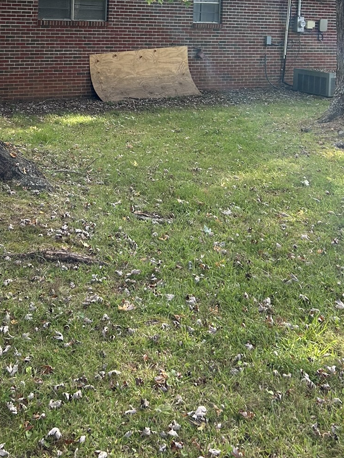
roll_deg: -1.6
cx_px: 92
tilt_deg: +1.1
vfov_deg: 33.0
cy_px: 14
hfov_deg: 26.7
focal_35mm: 54
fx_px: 715
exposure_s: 1/421
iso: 50
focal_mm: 5.7
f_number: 1.5
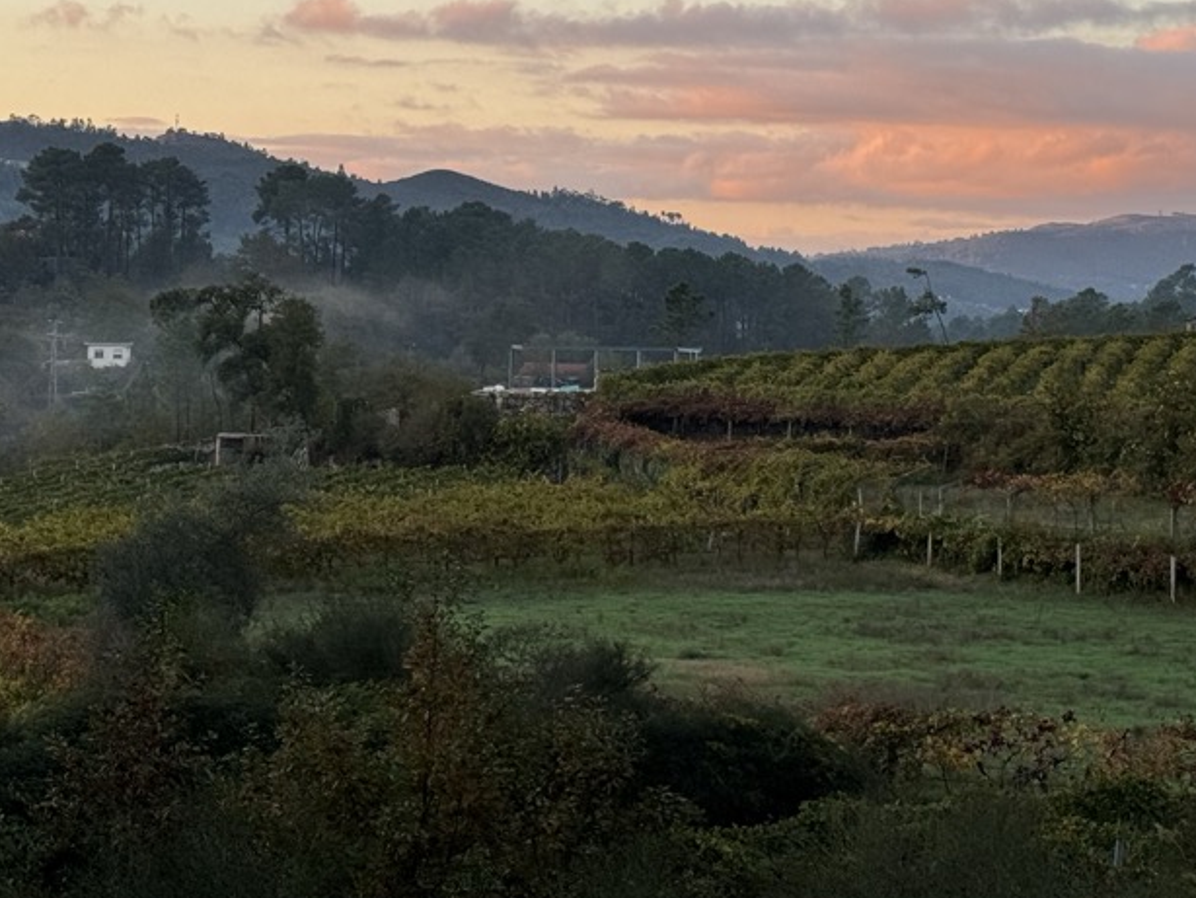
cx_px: 742
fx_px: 3456
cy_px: 304
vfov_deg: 14.8
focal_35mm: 100
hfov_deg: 19.6
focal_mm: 6.76
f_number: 1.78
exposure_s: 1/568
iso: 64
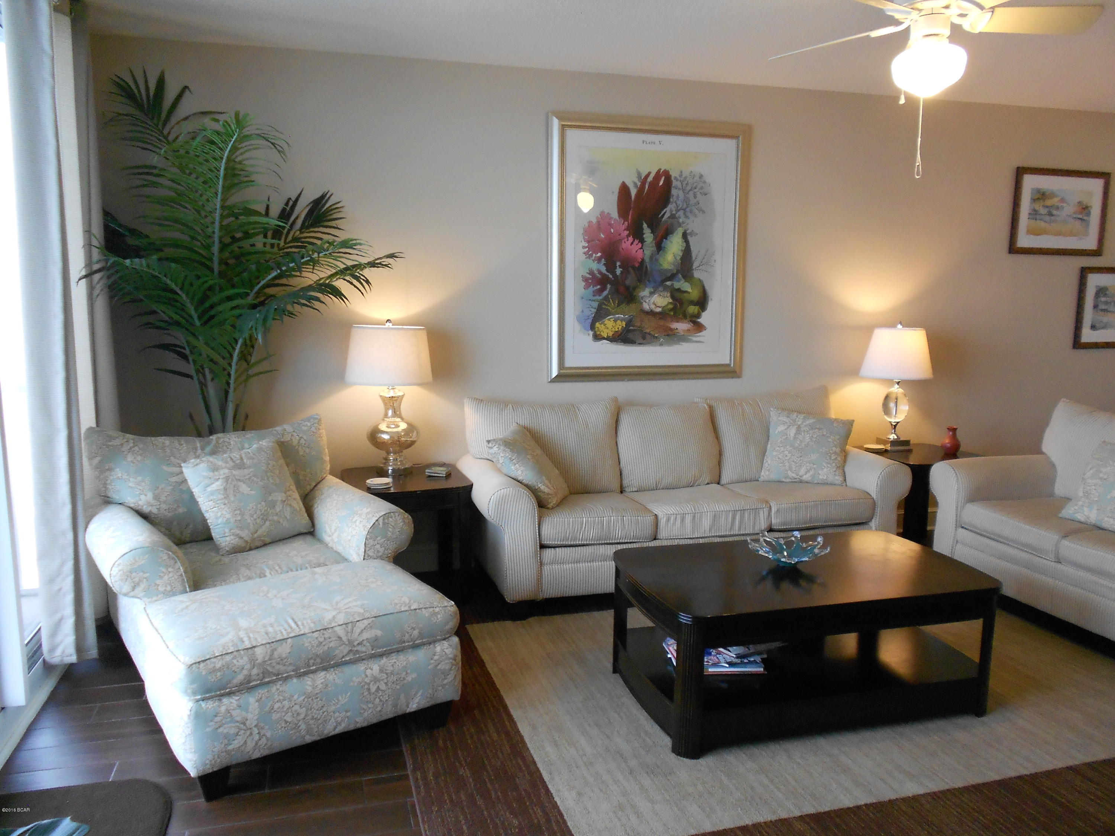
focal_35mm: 26
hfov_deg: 67.3
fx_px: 837
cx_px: 558
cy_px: 418
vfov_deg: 53.1
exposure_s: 1/30
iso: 250
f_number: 3.2
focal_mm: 4.6
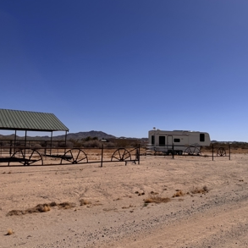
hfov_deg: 55.5
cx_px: 136
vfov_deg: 55.6
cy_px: 123
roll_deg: -0.9
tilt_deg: +4.1
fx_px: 235
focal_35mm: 29
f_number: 1.78
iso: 80
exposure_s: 1/10417
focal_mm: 6.76
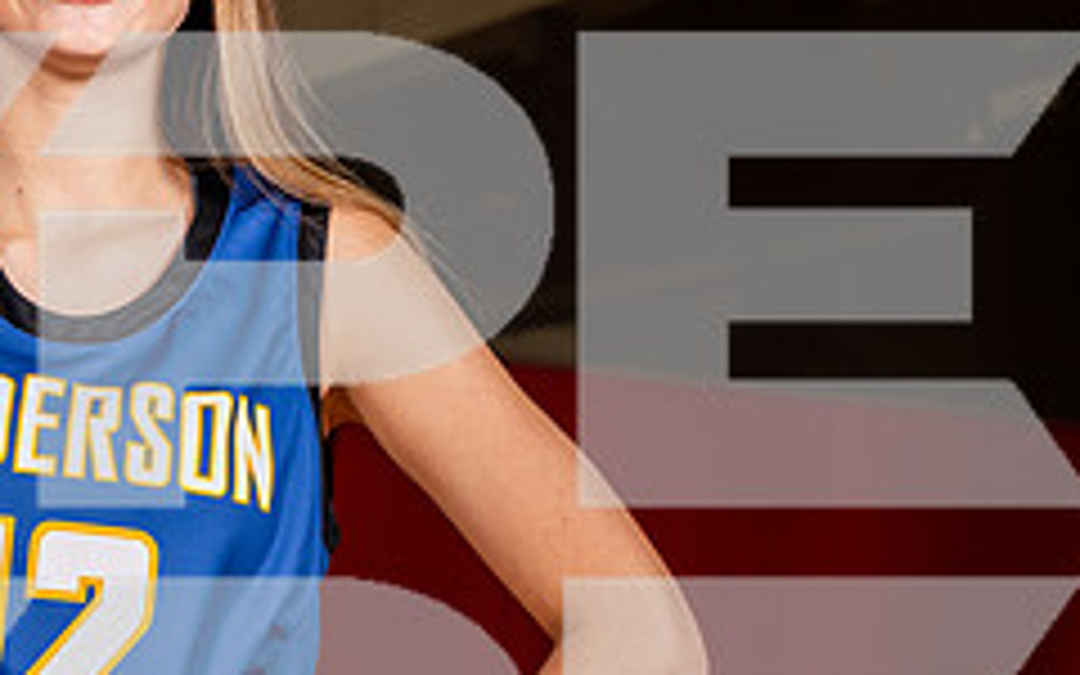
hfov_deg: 13.7
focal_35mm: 150
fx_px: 4415
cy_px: 272
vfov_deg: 8.7
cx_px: -50
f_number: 6.3
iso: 100
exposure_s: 1/125
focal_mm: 61
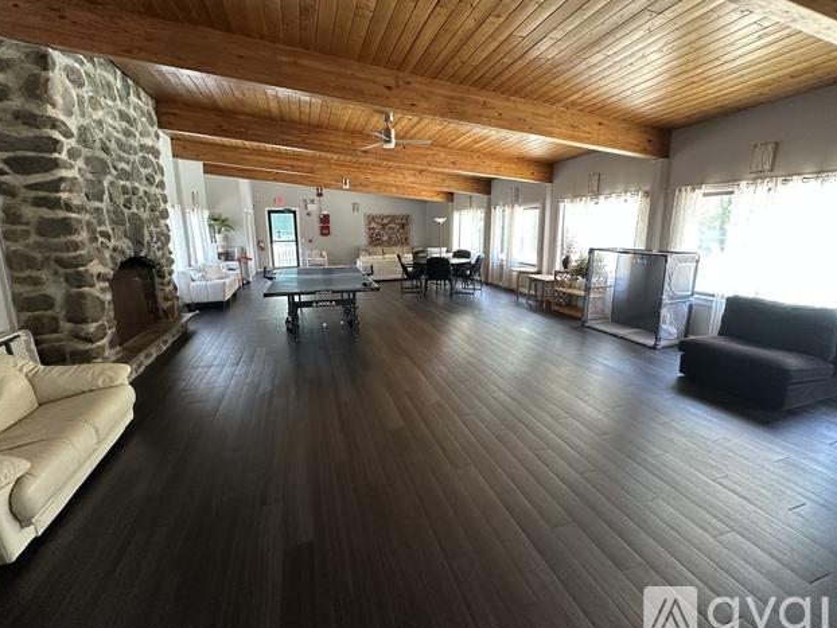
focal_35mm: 15
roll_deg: +0.4
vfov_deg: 81.8
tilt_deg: -11.5
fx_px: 363
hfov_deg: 98.1
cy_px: 304
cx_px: 412
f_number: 2.2
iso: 400
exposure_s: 1/61
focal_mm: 2.22
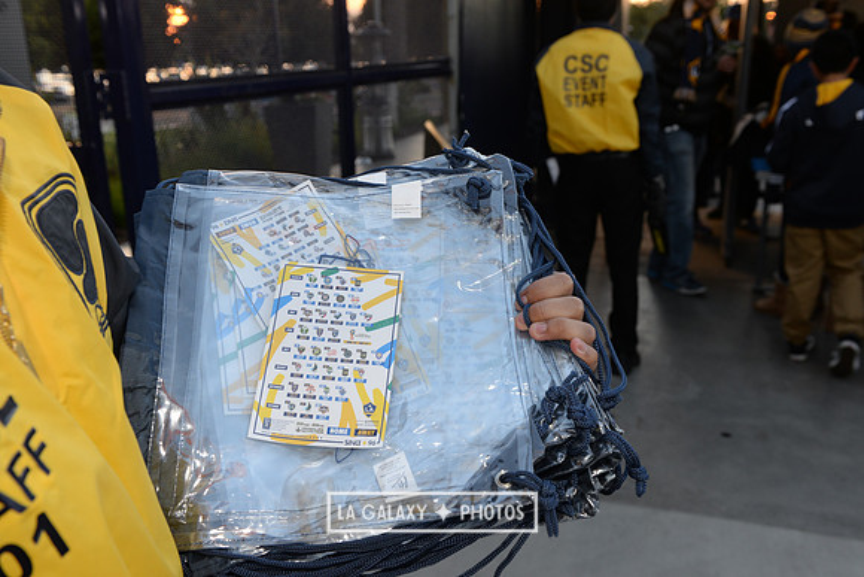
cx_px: 432
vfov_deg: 36.9
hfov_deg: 53.1
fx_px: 864
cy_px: 288
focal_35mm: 36
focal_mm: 36
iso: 800
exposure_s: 1/100
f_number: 7.1
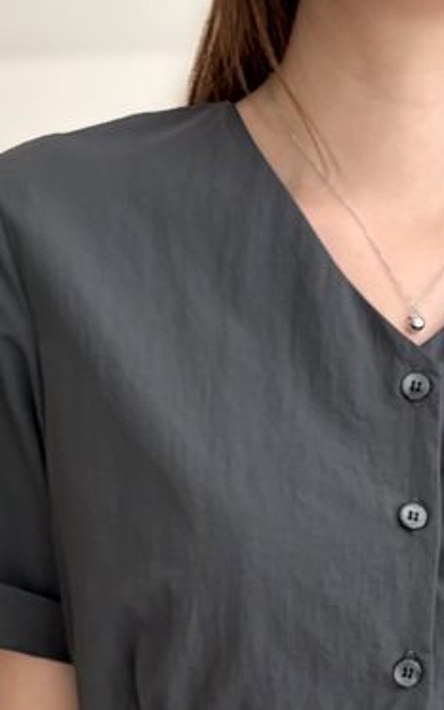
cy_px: 949
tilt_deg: -12.8
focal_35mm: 74
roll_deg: +0.7
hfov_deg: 17.5
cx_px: 364
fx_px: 1430
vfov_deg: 24.1
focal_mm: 5.96
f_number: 1.6
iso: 125
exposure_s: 1/86
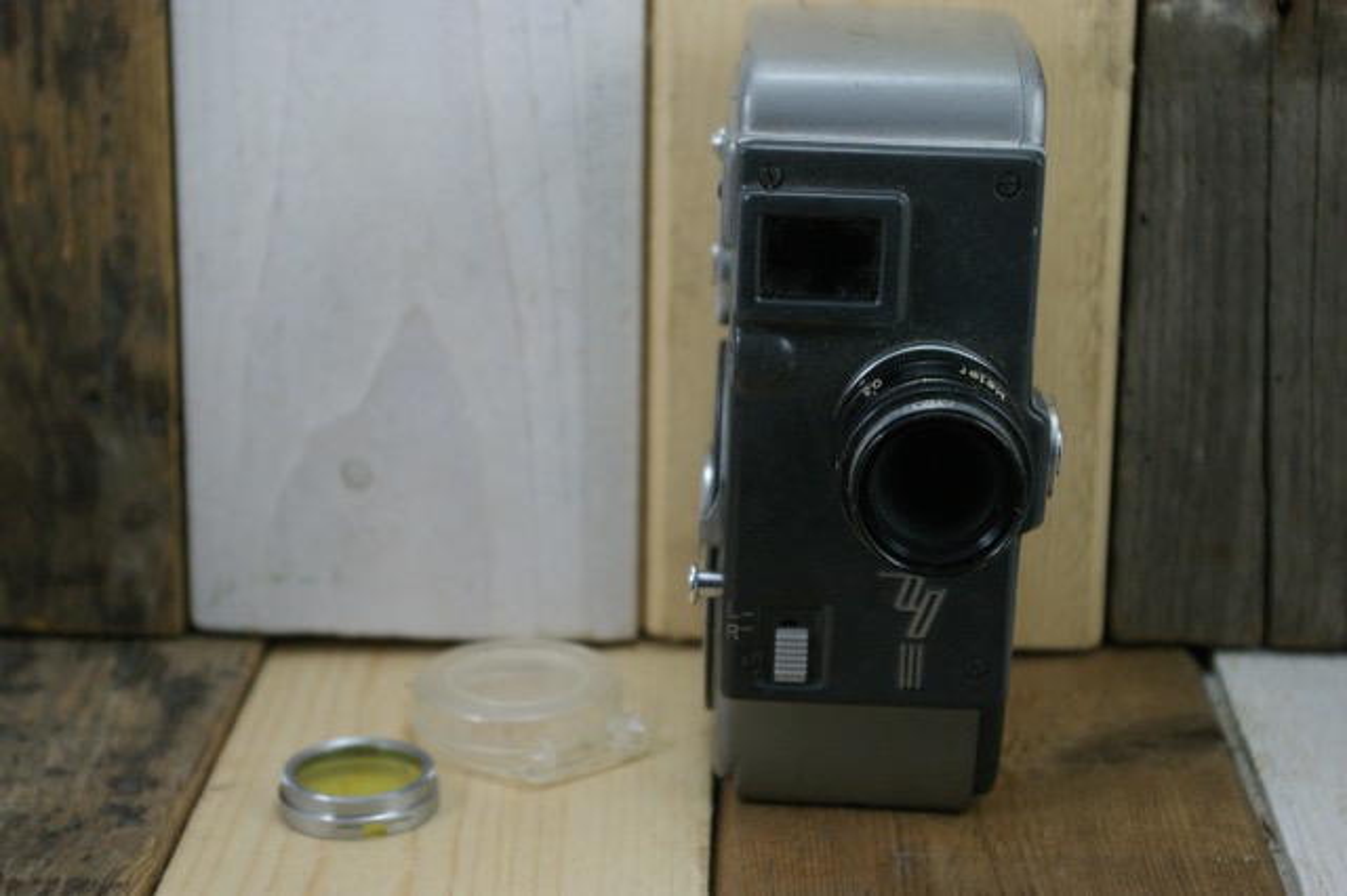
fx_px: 2805
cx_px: 674
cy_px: 448
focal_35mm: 75
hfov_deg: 27.0
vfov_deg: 18.2
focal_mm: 50
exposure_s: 1/125
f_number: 5.6
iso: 800
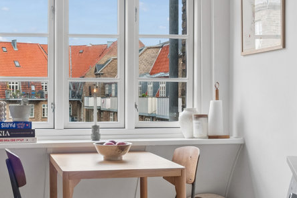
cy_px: 87
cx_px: 58
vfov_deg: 20.9
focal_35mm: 65
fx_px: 536
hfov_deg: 30.2
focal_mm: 24
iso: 400
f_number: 10
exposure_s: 1/15
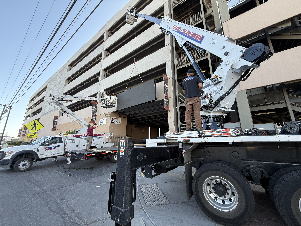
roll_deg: -0.4
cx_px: 150
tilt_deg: +15.5
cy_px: 113
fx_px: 122
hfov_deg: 102.1
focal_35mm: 14
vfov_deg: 85.7
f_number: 2.2
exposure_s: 1/225
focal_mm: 2.22
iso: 50
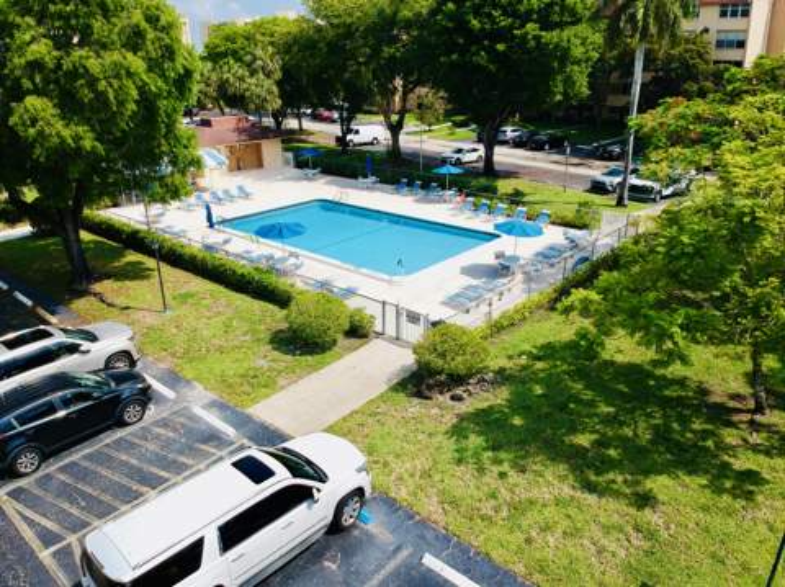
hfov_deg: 69.4
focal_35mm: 25
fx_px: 566
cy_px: 294
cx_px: 392
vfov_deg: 54.8
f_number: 2.6
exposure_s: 1/1250
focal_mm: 4.49
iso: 101
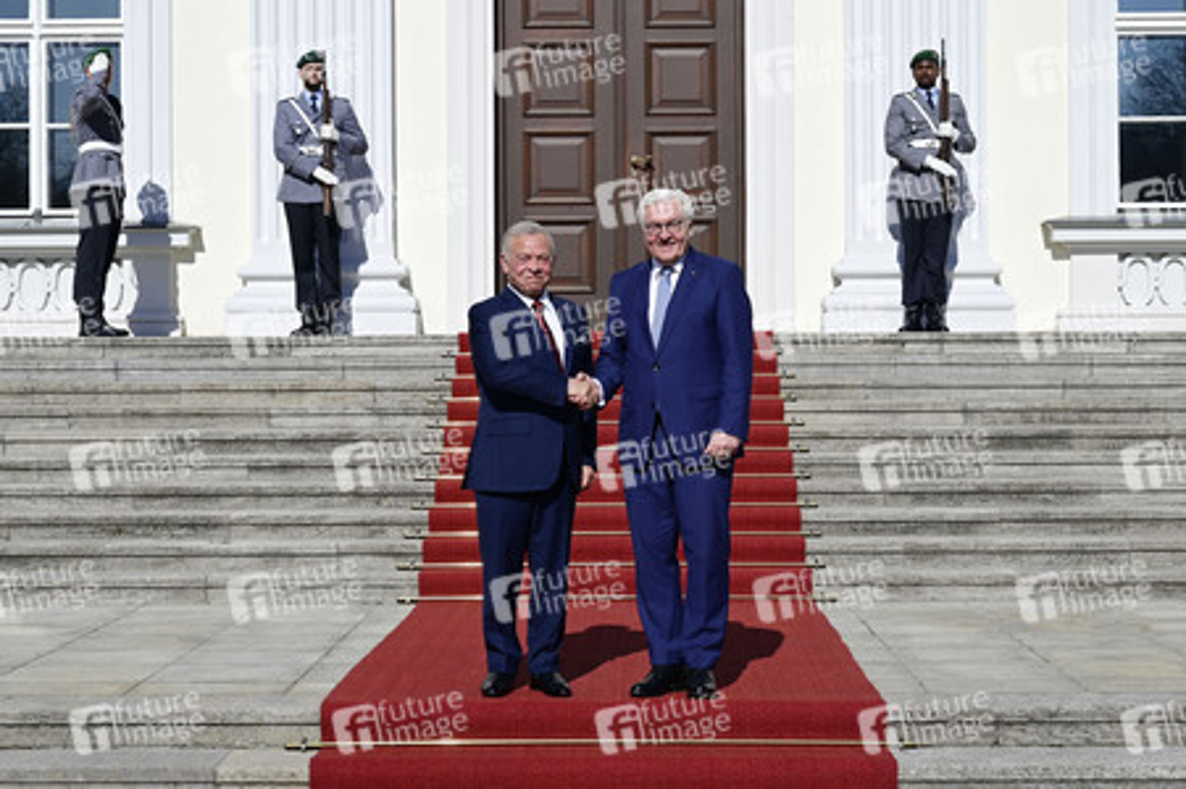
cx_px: 593
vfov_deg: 19.4
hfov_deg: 28.9
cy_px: 394
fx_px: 2304
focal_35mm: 70
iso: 64
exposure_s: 1/250
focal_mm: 70
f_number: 10
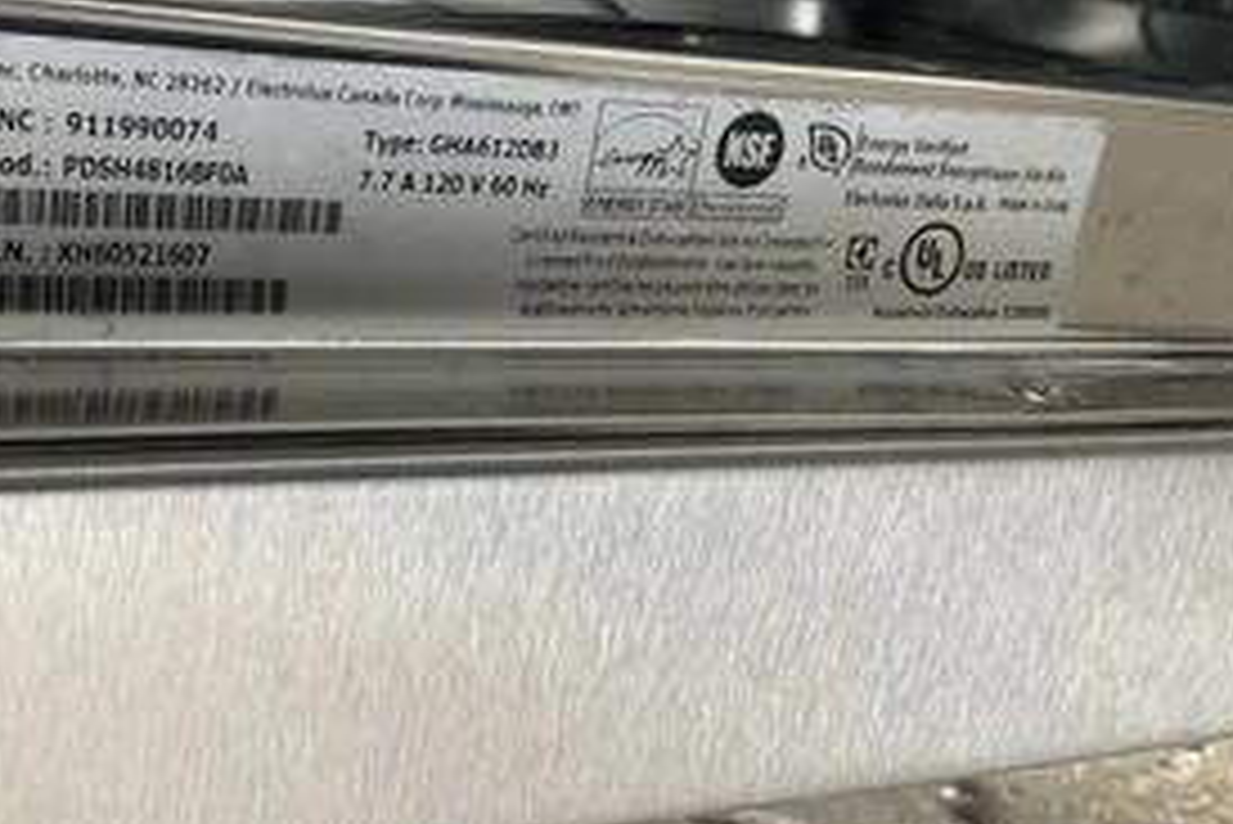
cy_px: 306
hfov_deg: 44.3
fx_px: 1508
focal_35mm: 44
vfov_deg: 30.4
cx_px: 504
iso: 50
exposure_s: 1/122
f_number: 1.8
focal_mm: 3
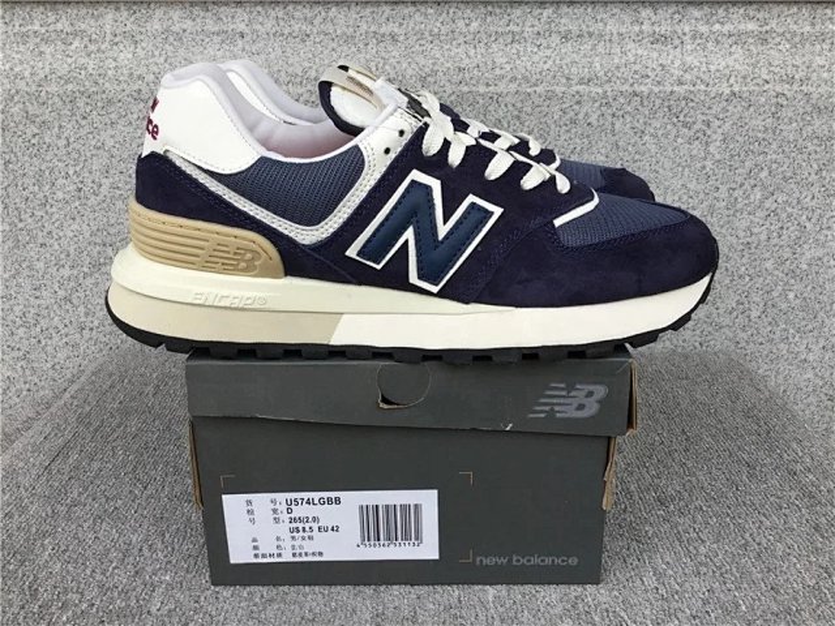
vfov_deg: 45.4
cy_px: 313
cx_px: 418
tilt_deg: -19.3
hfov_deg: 58.4
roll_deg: +0.5
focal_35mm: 31
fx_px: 748
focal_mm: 3.3
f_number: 2.4
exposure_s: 1/155
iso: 25
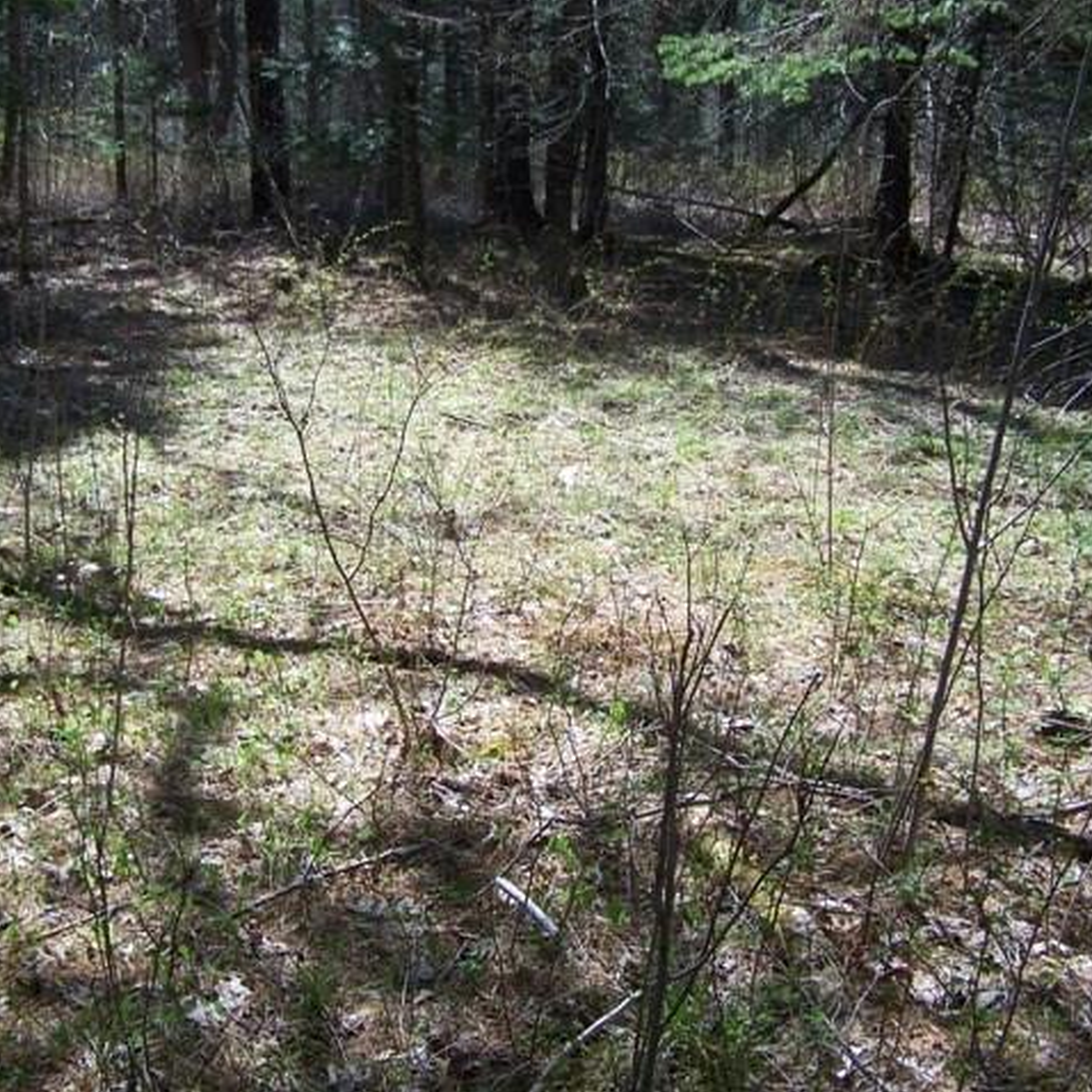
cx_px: 457
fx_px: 1606
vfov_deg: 37.6
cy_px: 546
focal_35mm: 45
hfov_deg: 37.5
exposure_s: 1/320
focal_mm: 6.3
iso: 64
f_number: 2.8
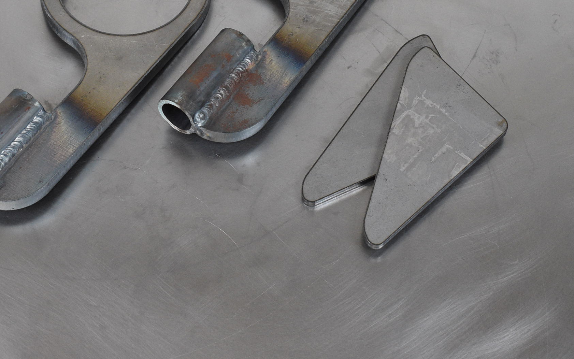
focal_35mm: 79
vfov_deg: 16.4
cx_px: 264
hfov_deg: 26.2
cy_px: 45
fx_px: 1235
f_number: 6.3
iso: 1250
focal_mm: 29
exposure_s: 1/160
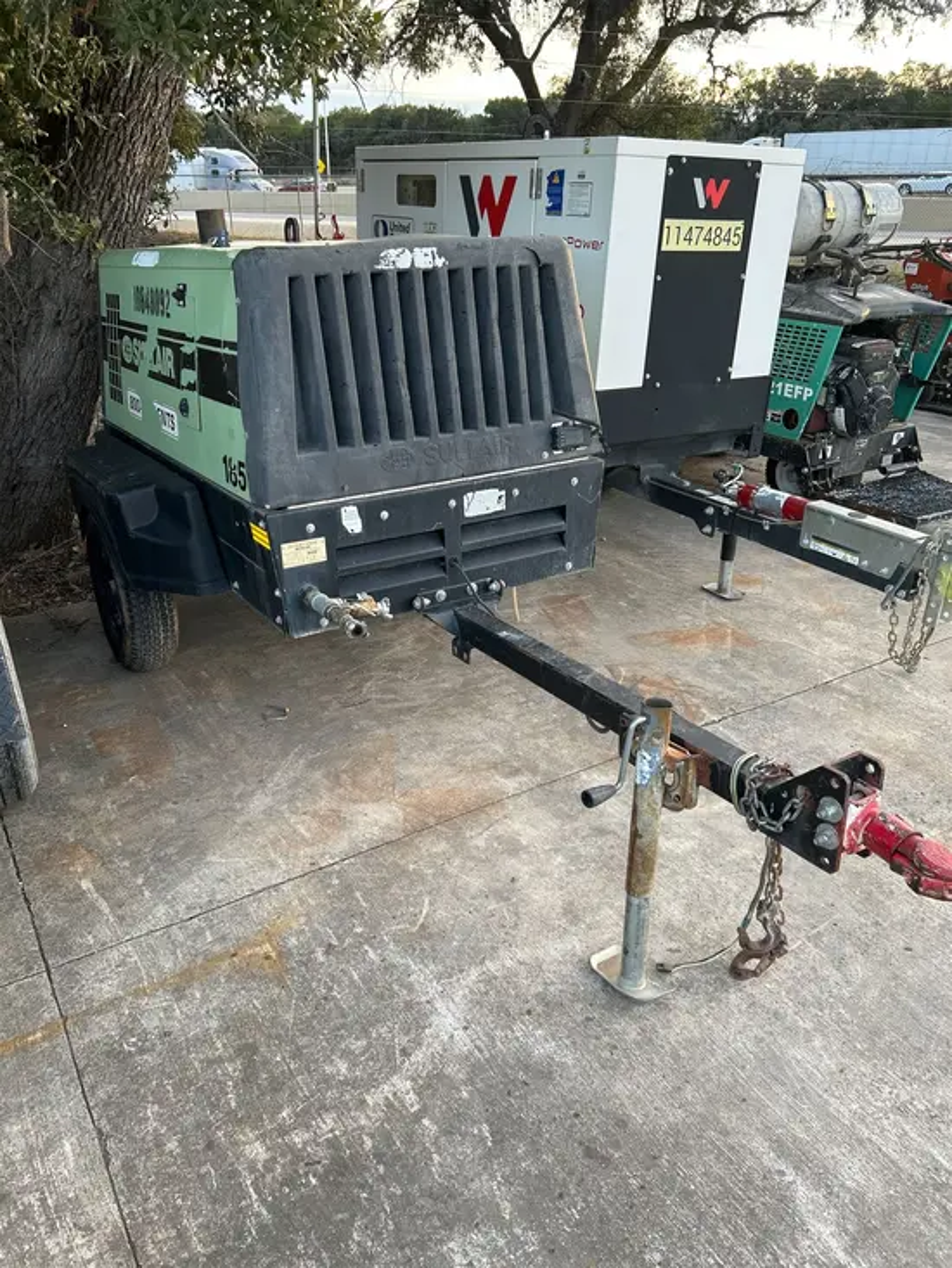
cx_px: 476
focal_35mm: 26
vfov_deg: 67.3
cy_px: 634
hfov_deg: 53.1
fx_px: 953
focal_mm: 5.7
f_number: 1.5
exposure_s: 1/121
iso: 50
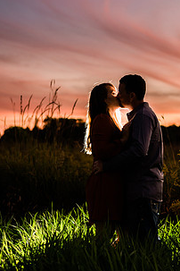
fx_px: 645
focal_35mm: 86
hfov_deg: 15.9
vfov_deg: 23.5
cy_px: 92
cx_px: 118
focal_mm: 58
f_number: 2.5
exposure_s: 1/200
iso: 400
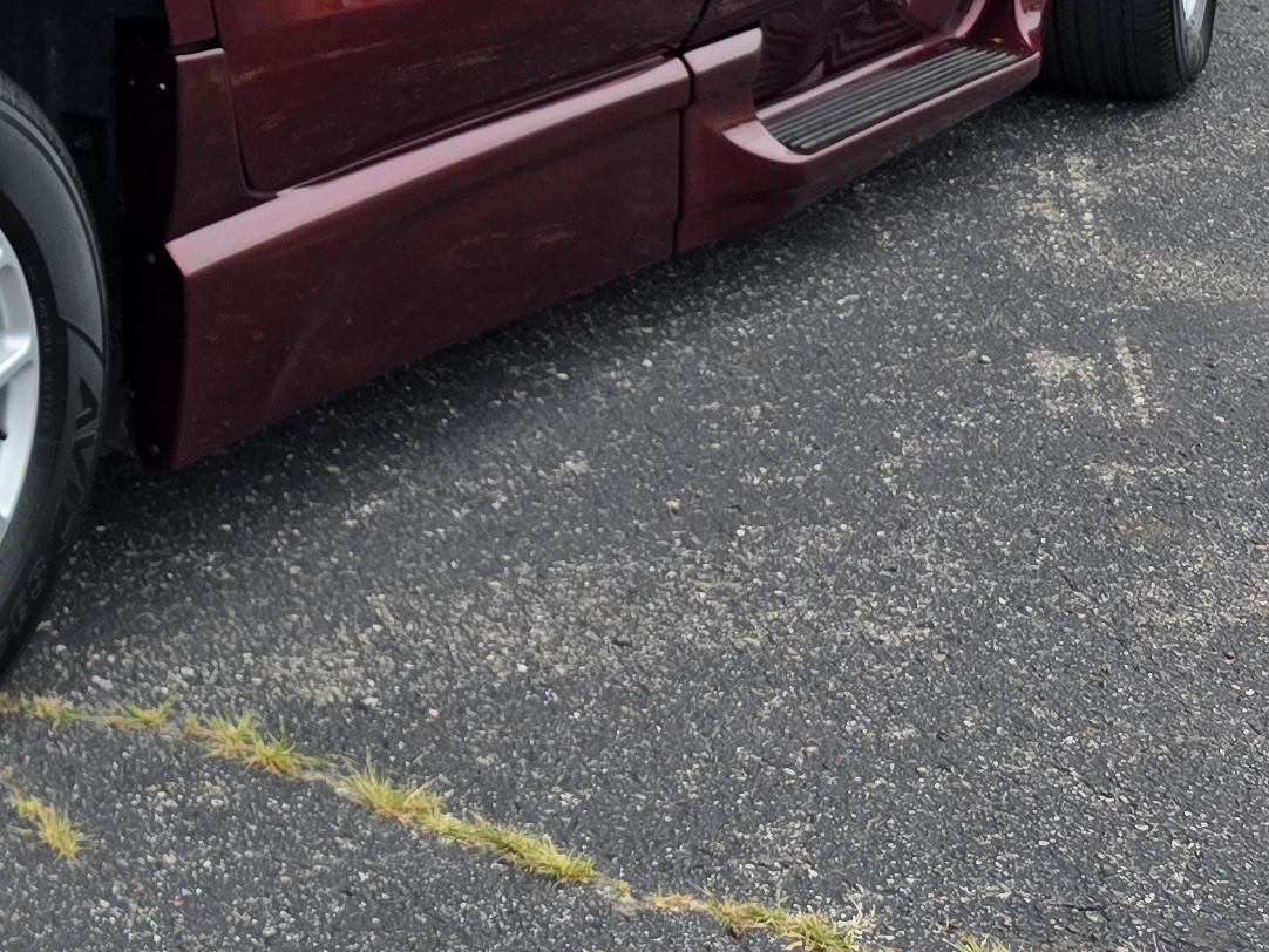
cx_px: -403
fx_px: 3117
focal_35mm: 85
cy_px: -243
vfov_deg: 16.5
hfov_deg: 20.8
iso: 80
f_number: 1.7
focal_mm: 6.3
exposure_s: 1/3100
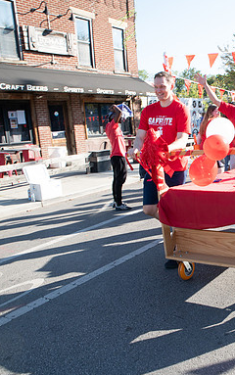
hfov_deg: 31.6
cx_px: 241
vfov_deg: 52.7
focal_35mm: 37
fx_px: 378
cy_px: 187
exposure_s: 1/200
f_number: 11
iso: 500
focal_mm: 24
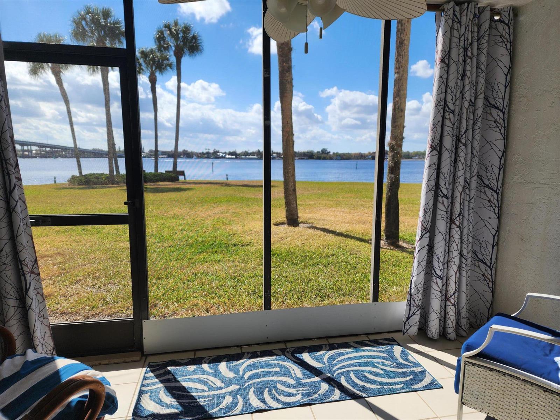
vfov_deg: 58.9
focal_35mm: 23
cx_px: 280
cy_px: 210
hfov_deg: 73.9
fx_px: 372
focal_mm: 6.4
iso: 12
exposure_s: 1/801
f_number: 1.8
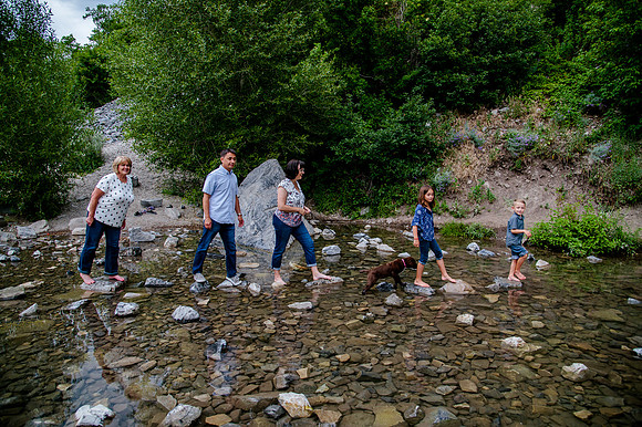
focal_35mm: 24
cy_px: 214
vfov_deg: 52.9
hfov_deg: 73.5
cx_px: 321
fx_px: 430
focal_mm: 24
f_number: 5
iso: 400
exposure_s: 1/160
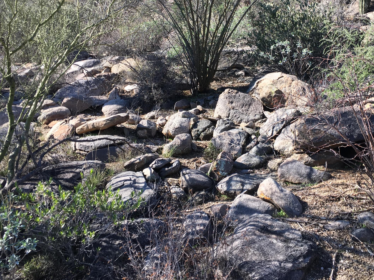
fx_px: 443
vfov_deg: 34.7
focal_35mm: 41
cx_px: 234
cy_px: 88
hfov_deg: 45.4
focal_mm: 4.15
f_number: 2.2
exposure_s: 1/663
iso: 25
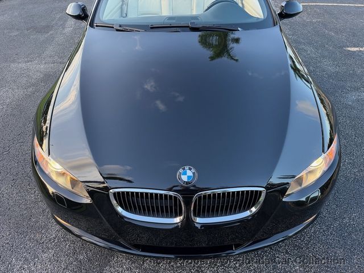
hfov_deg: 71.6
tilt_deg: -40.2
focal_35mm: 24
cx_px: 182
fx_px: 252
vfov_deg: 56.8
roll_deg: -0.4
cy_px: 136
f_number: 1.78
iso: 160
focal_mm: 6.76
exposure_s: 1/129
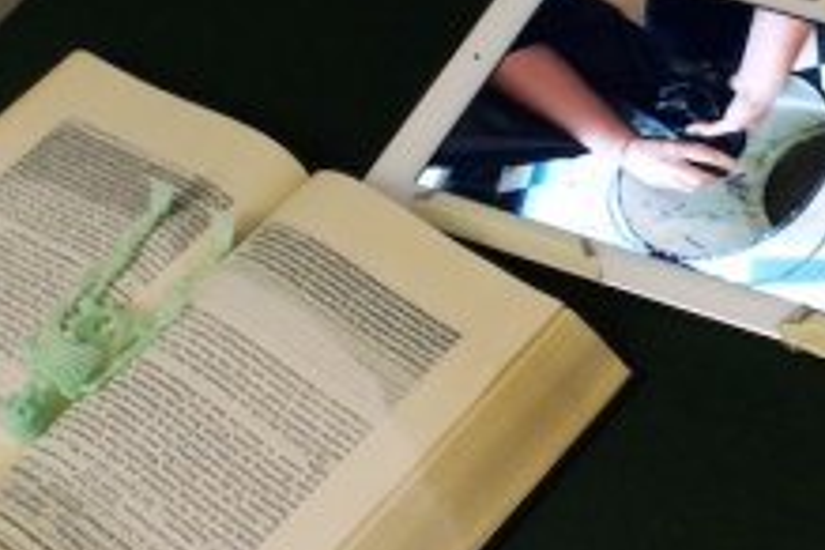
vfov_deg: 15.4
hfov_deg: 22.1
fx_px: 2039
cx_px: 795
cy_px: 249
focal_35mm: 89
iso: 1000
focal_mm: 20
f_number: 4
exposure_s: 1/60
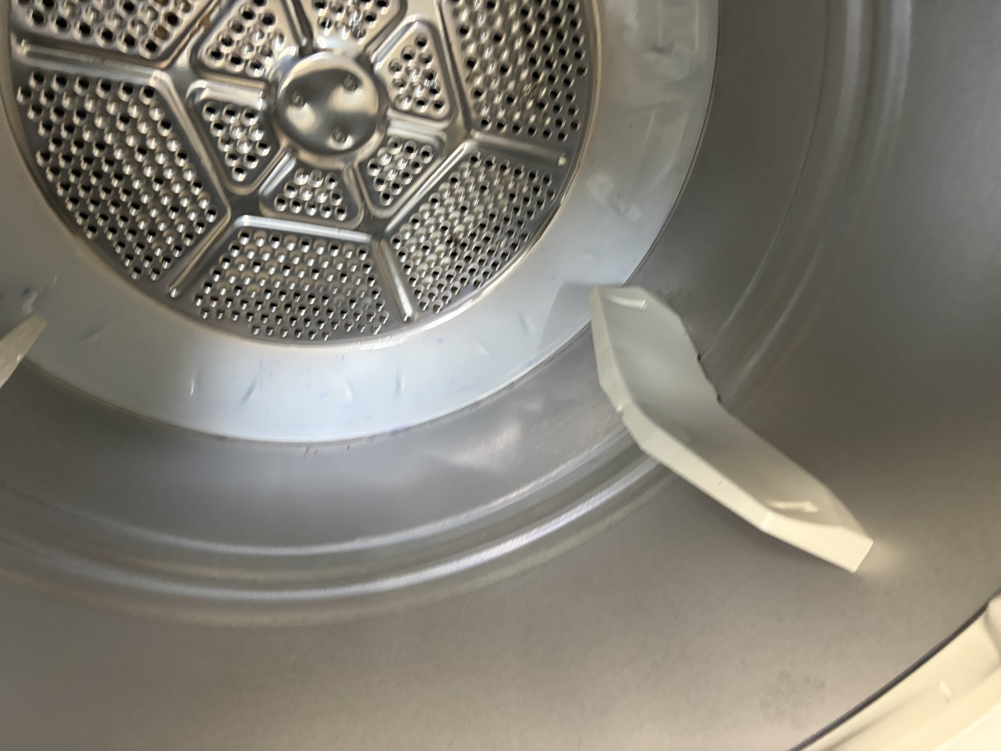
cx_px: 500
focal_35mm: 26
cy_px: 376
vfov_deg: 53.1
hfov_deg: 67.3
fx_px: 752
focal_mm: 5.96
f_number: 1.6
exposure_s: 1/40
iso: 400
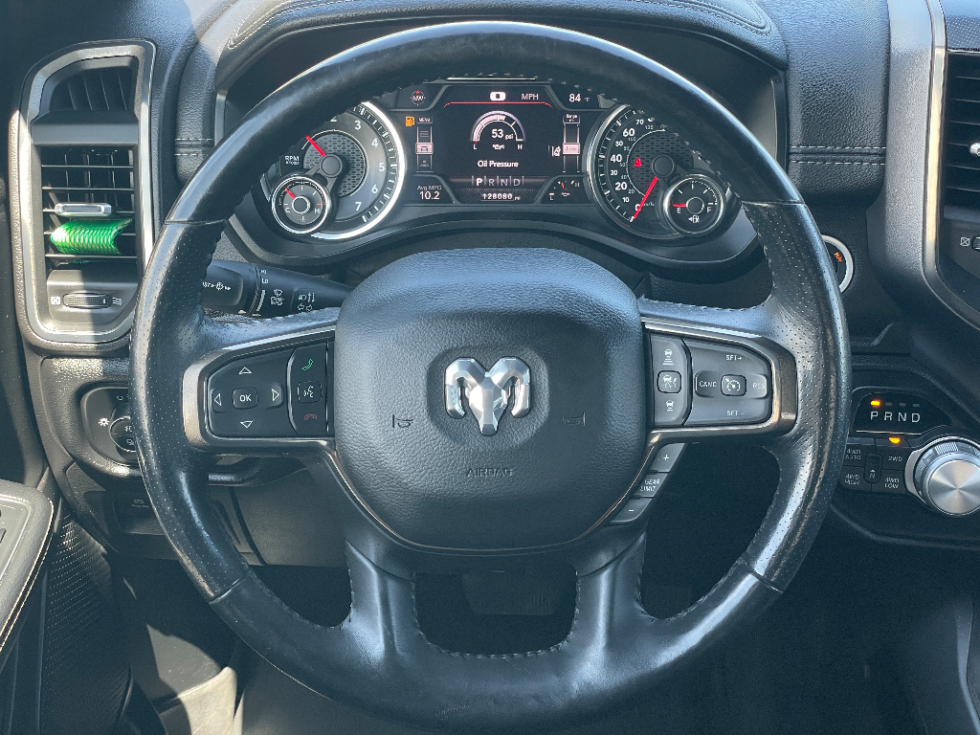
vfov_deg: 28.0
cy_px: 368
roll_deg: +0.2
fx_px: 1472
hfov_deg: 36.8
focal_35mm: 52
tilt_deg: -32.7
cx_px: 490
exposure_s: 1/99
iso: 100
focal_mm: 6
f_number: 2
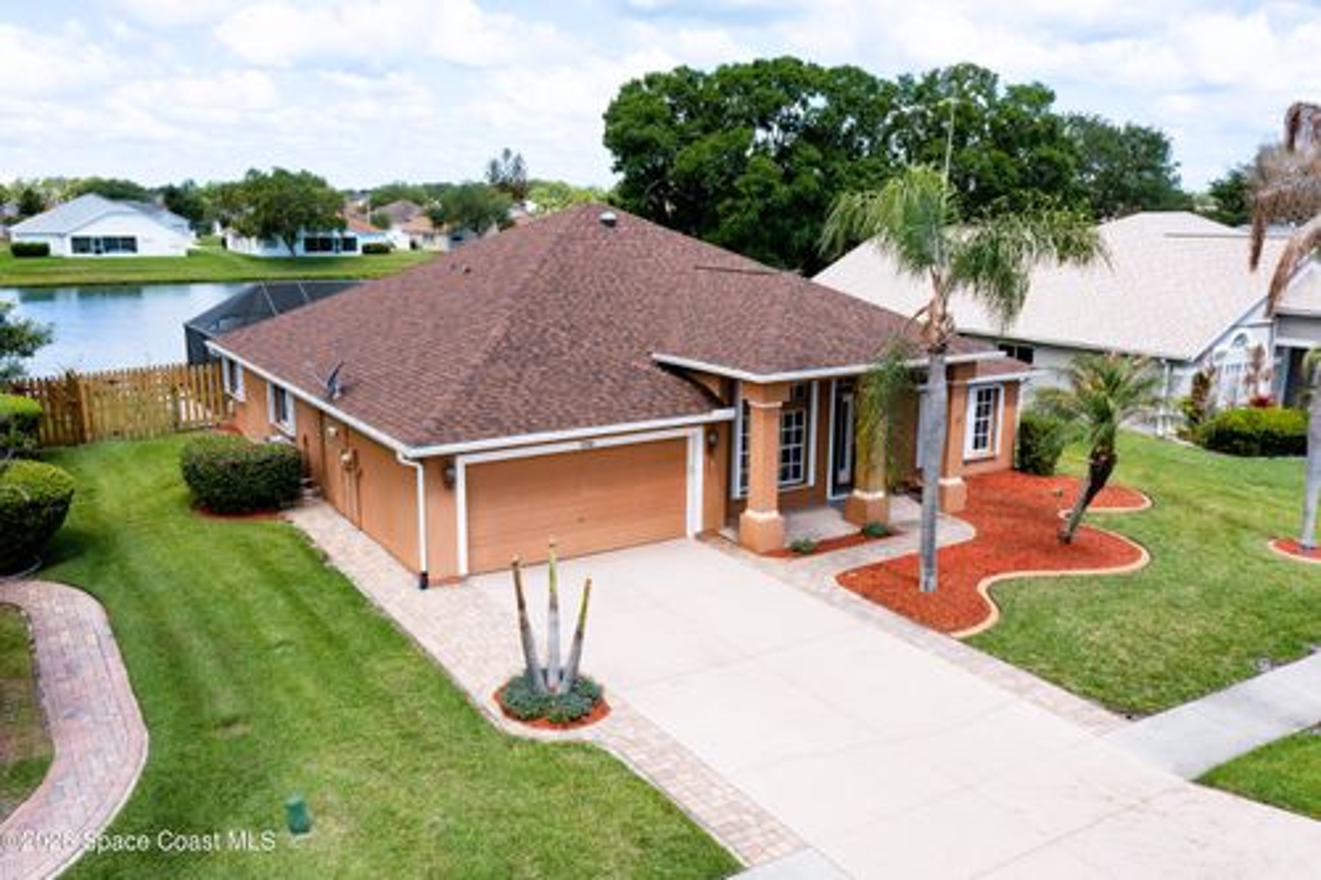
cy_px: 440
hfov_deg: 65.5
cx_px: 660
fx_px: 1027
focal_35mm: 28
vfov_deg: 46.4
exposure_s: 1/320
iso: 100
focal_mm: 10.26
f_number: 6.3
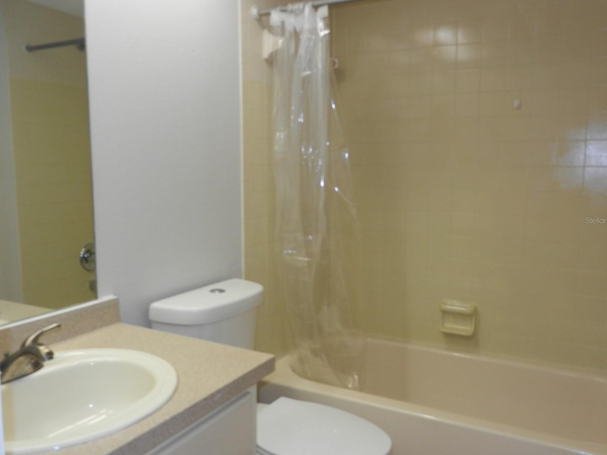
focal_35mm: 30
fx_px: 526
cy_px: 220
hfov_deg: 60.0
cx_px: 309
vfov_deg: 46.8
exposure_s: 1/30
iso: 200
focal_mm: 5.1
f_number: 3.6
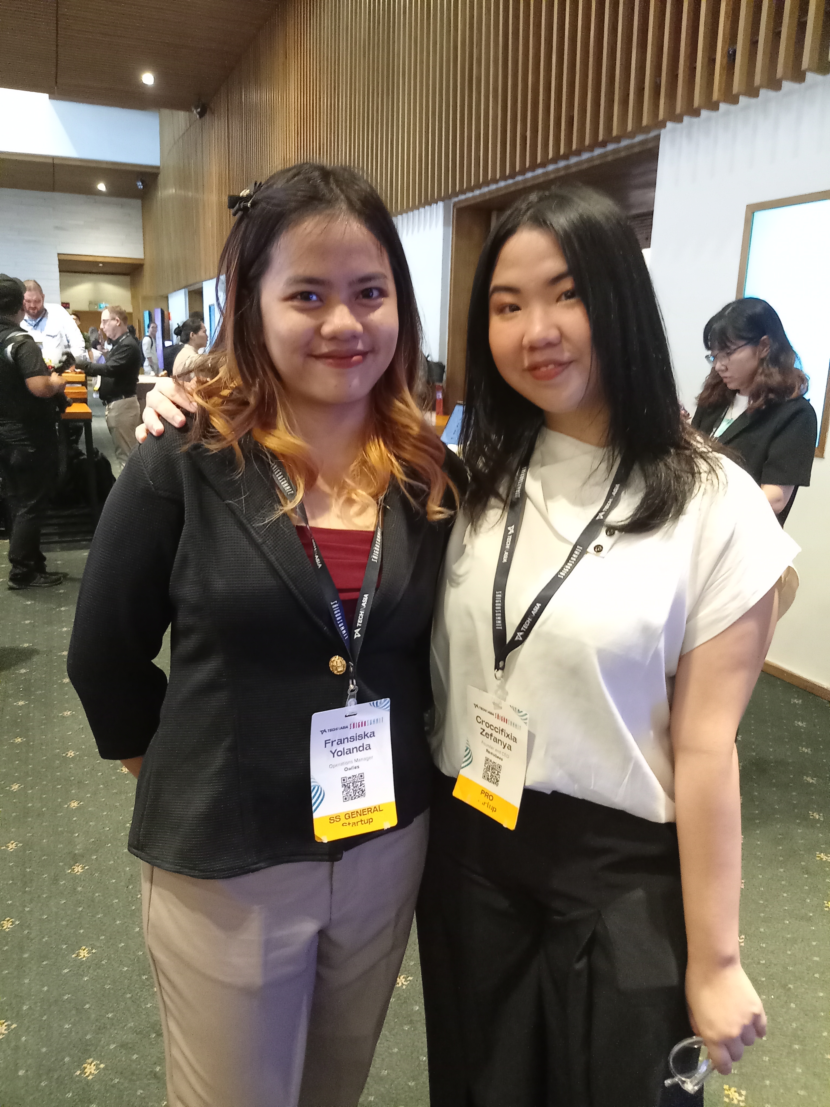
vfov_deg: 67.3
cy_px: 554
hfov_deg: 53.1
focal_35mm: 26
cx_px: 415
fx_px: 831
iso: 1563
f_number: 1.8
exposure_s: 1/20
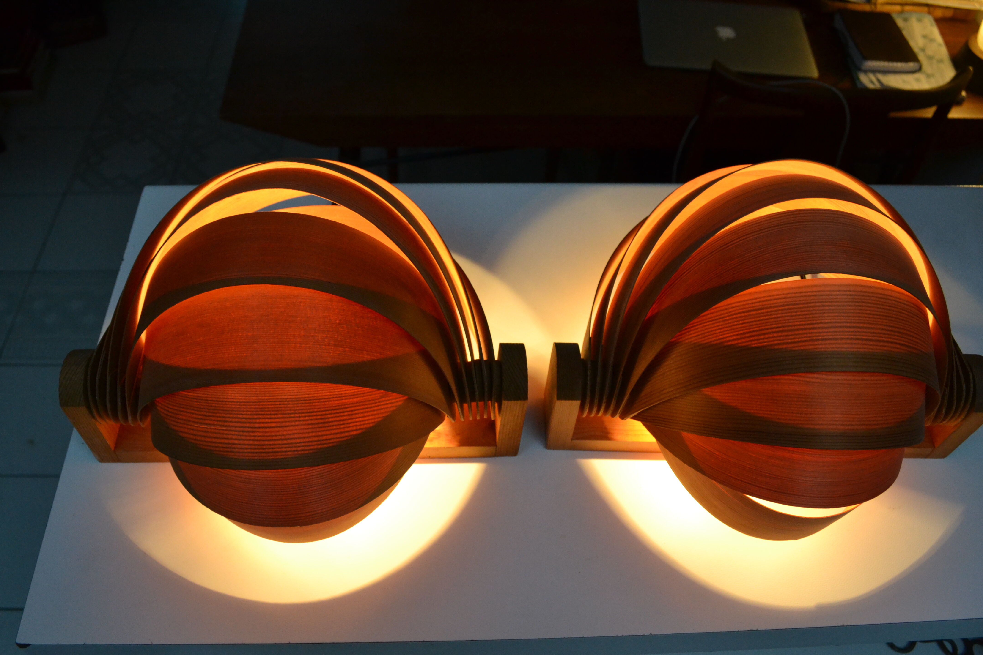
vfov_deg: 45.0
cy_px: 323
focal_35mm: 29
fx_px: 792
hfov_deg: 63.6
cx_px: 479
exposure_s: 1/200
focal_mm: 18
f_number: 8
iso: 1600
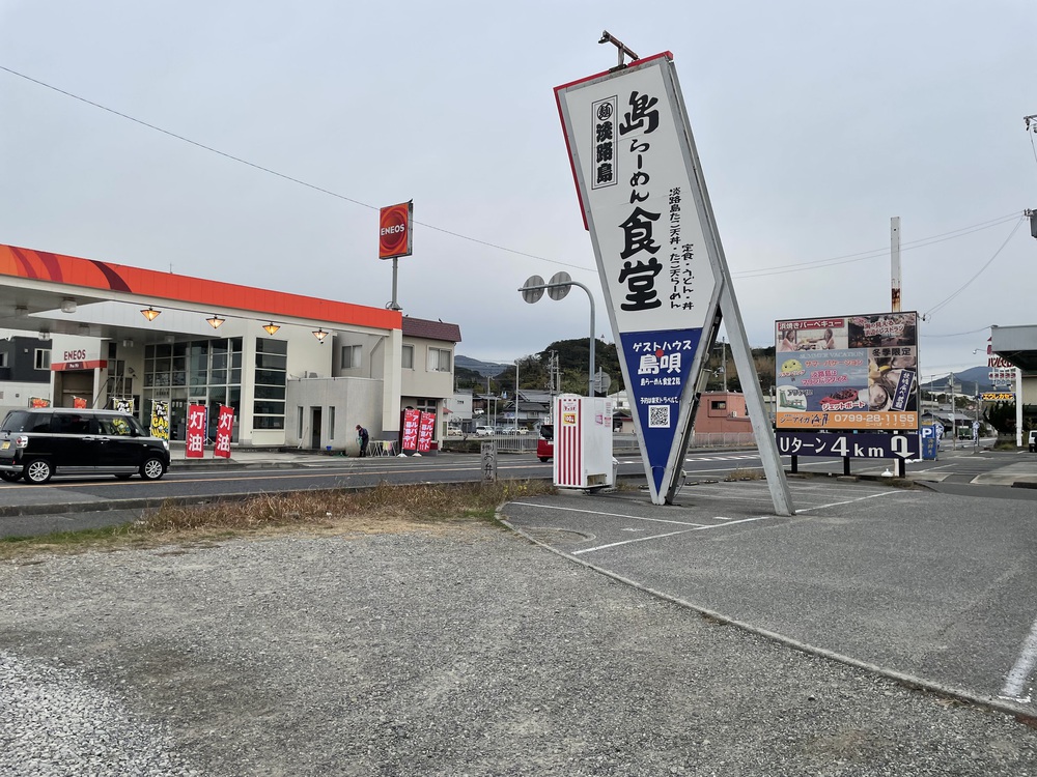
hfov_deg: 67.3
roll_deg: -0.3
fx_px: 779
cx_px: 518
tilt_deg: +3.5
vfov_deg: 53.1
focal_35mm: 26
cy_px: 388
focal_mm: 4.2
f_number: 1.6
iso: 32
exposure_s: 1/1511
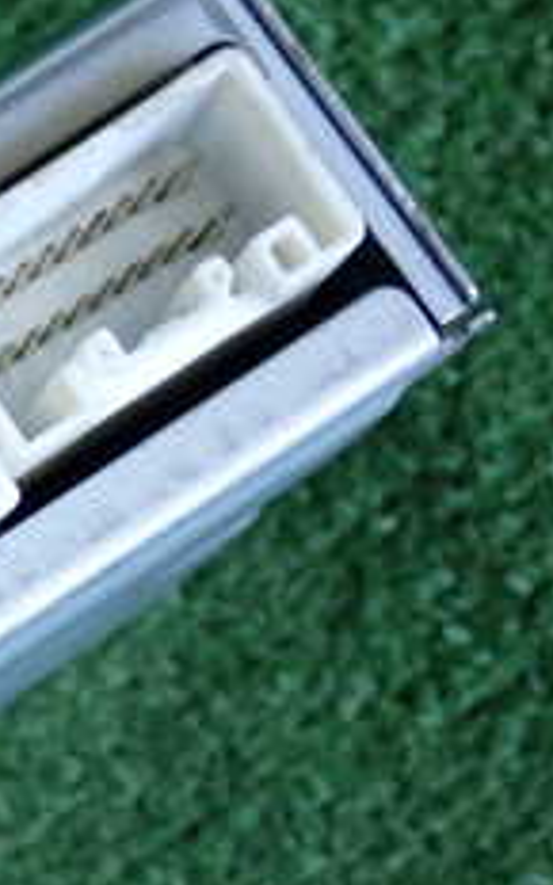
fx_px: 3304
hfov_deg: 9.0
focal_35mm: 137
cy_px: 786
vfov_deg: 15.1
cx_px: -549
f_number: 3.2
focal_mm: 9.01
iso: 500
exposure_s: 1/125
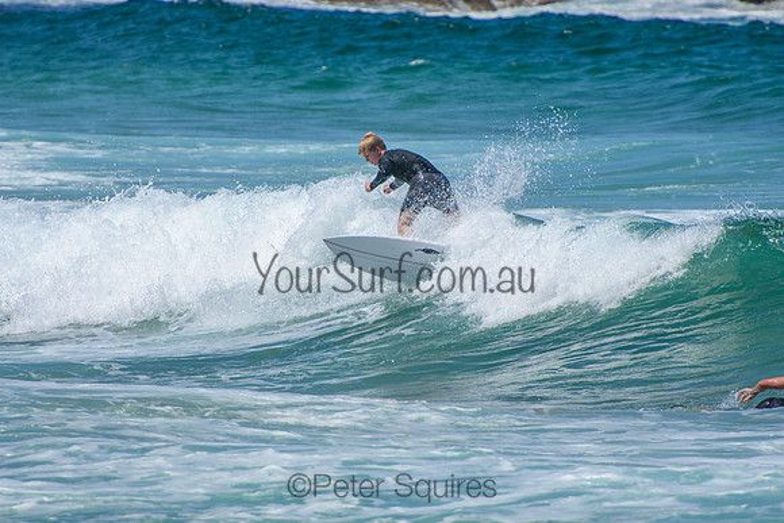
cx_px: 392
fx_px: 13069
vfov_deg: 2.3
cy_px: 262
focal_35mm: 600
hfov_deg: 3.4
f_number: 5.6
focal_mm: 400
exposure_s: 1/2000
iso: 220
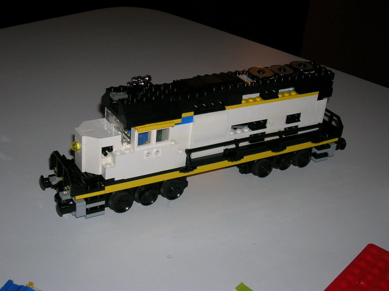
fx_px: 562
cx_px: 194
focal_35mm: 50
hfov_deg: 38.2
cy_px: 146
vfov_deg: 29.1
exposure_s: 1/60.1
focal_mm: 8.4
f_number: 3.3
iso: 50
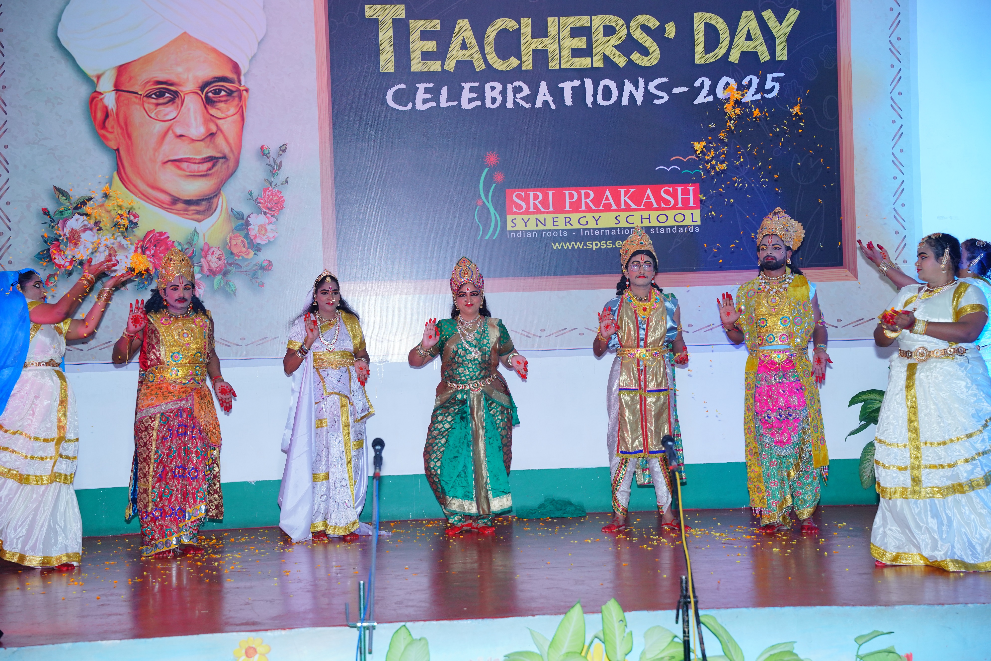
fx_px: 1660
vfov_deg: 22.5
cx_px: 496
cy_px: 330
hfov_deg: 33.2
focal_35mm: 60
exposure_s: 1/200
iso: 1000
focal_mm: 60.3
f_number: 4
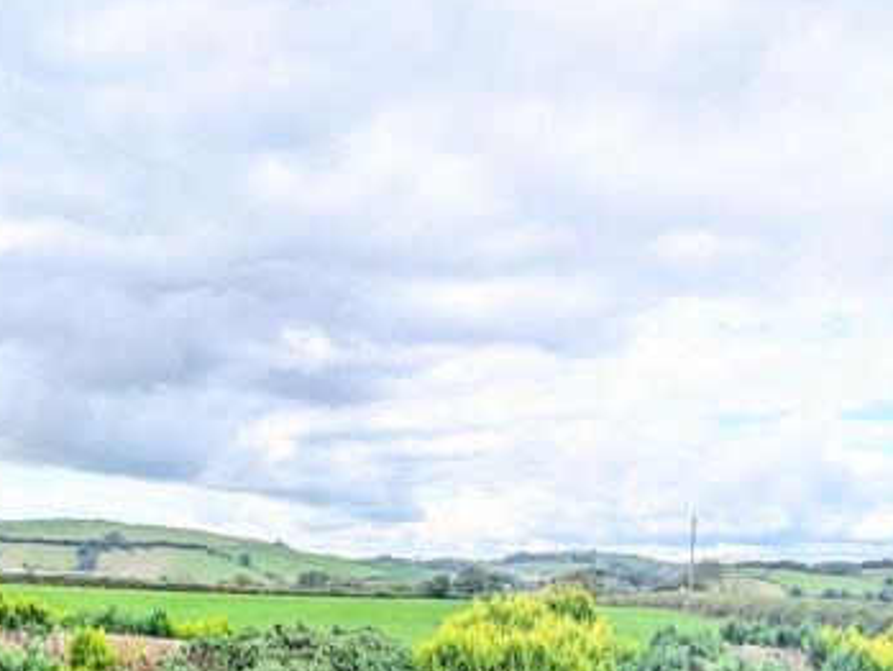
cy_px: 711
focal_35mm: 47
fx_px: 1213
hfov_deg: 40.2
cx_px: 555
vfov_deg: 28.5
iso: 50
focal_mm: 2.35
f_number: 2.2
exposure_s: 1/808
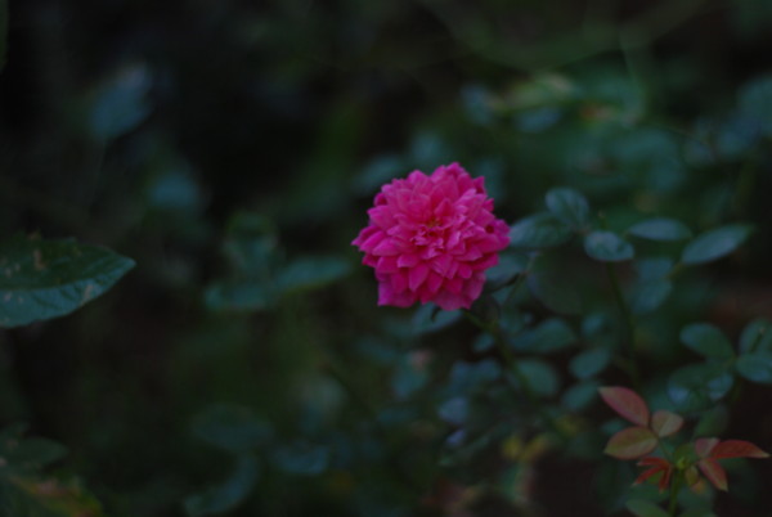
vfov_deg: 18.2
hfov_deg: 27.0
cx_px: 386
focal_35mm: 75
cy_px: 258
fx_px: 1611
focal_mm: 50
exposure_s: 1/640
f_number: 2
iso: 100
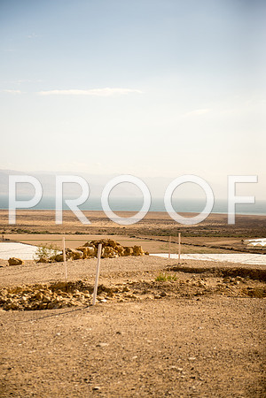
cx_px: 133
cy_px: 199
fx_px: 776
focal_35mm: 70
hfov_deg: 19.5
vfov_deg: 28.8
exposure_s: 1/4000
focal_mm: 70
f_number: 2.8
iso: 200
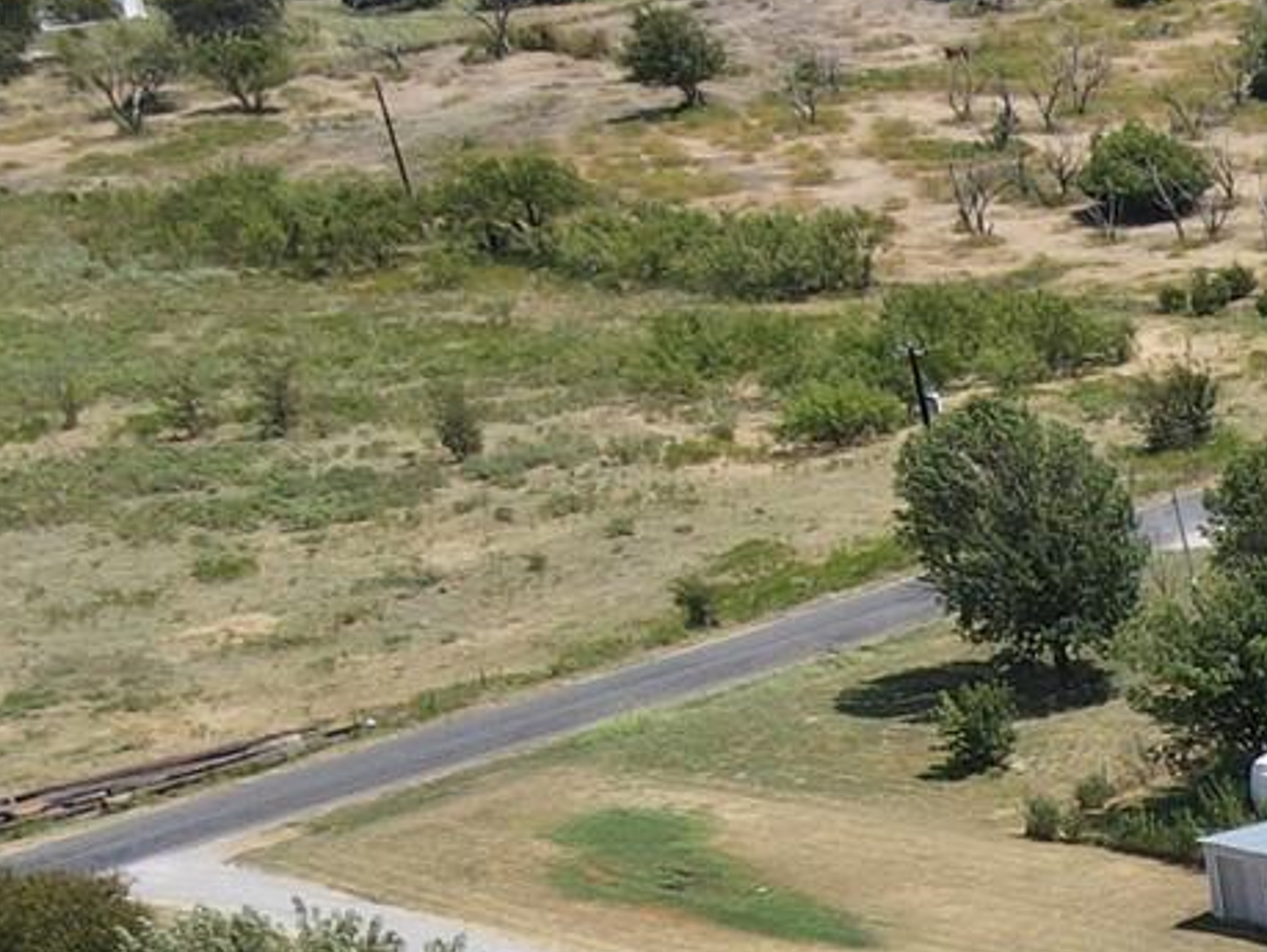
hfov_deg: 15.0
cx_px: 2540
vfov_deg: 13.1
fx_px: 3919
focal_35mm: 107
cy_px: 1416
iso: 100
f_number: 2.8
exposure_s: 1/640
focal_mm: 4.5
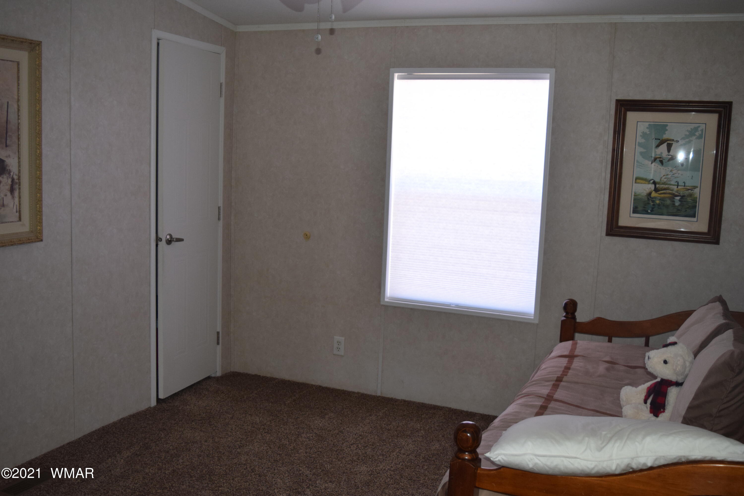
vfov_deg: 36.9
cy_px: 248
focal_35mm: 36
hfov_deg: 53.1
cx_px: 372
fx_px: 744
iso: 800
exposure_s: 1/80
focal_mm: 24
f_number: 4.5
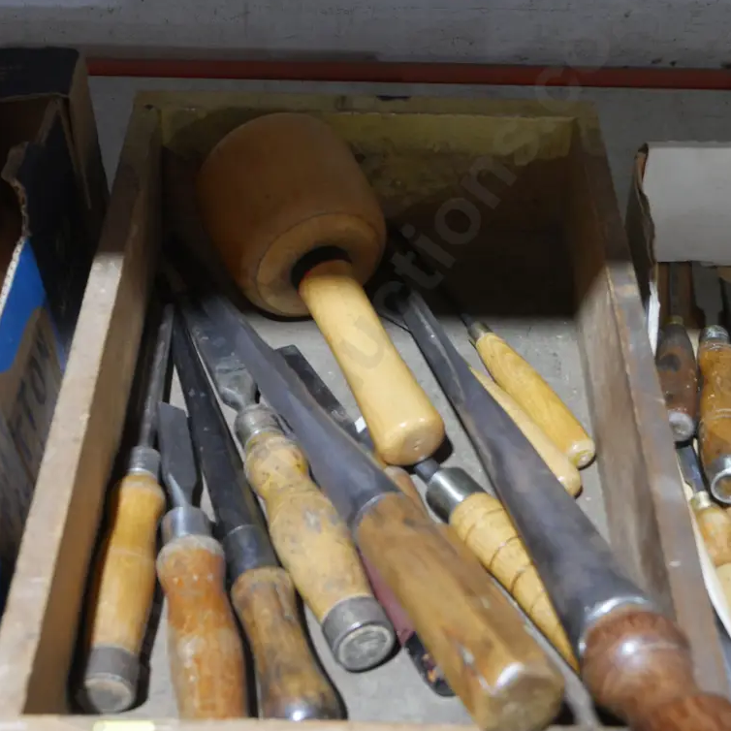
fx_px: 1433
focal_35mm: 60
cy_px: 336
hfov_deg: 28.6
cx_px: 370
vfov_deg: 28.6
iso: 2000
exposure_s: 1/60
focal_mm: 25
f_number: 5.3
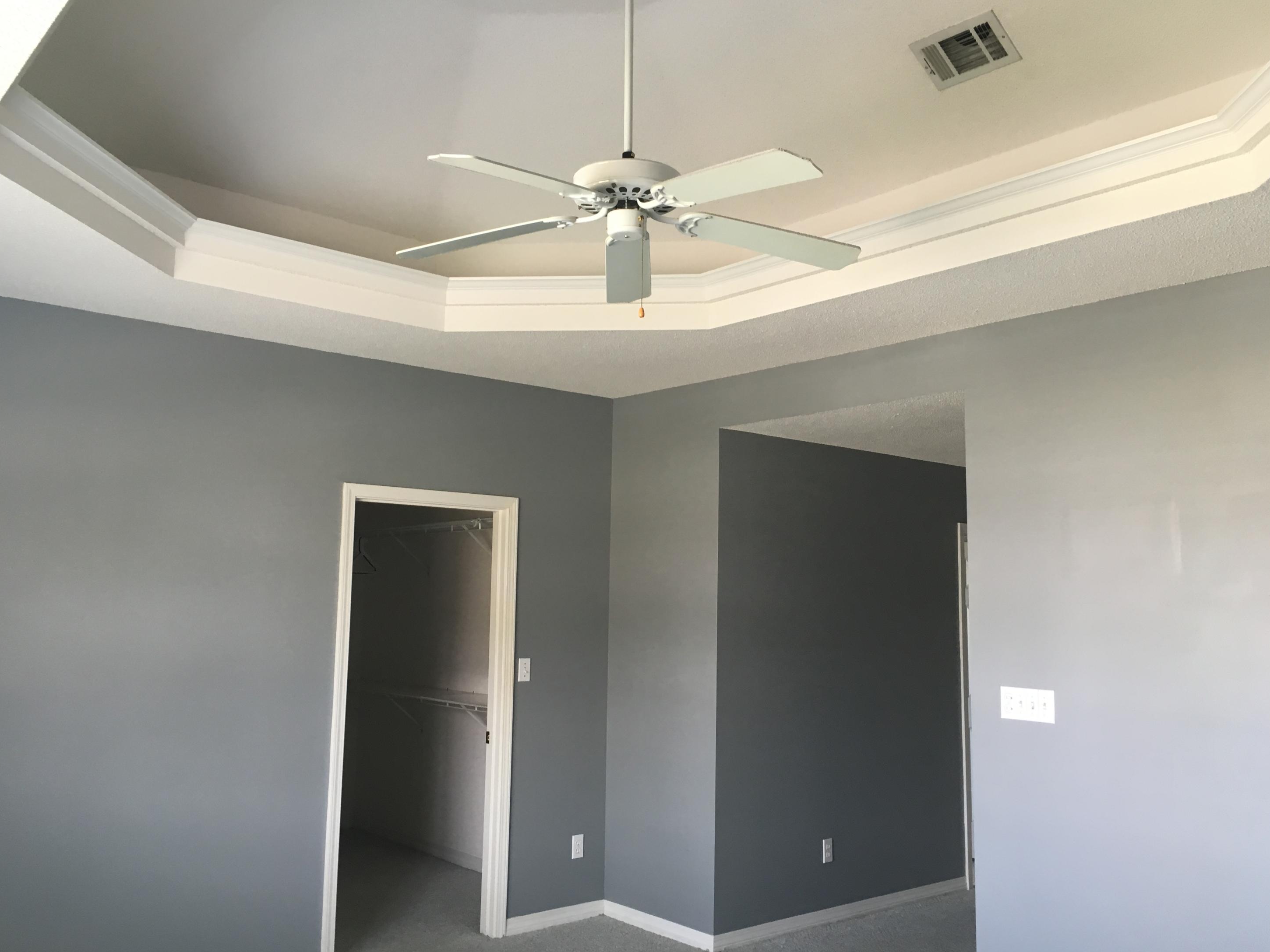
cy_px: 478
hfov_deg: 60.0
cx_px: 622
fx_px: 1101
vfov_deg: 46.8
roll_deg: -1.1
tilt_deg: +6.4
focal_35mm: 30
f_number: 2.2
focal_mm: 4.15
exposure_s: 1/30
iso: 64
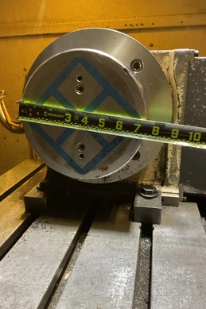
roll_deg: -0.6
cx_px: 93
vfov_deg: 60.3
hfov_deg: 42.2
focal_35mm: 31
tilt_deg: -16.1
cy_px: 156
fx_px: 266
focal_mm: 3
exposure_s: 1/40
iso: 320
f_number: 1.8
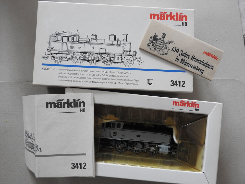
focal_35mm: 33
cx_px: 122
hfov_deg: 55.4
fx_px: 234
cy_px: 92
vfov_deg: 42.9
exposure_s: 1/20
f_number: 3.6
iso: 400
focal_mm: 5.9
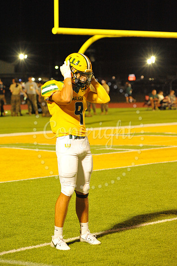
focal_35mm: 135
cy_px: 133
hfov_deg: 10.1
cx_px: 88
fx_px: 997
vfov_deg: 15.2
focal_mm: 135
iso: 6400
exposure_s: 1/200
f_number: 5.6
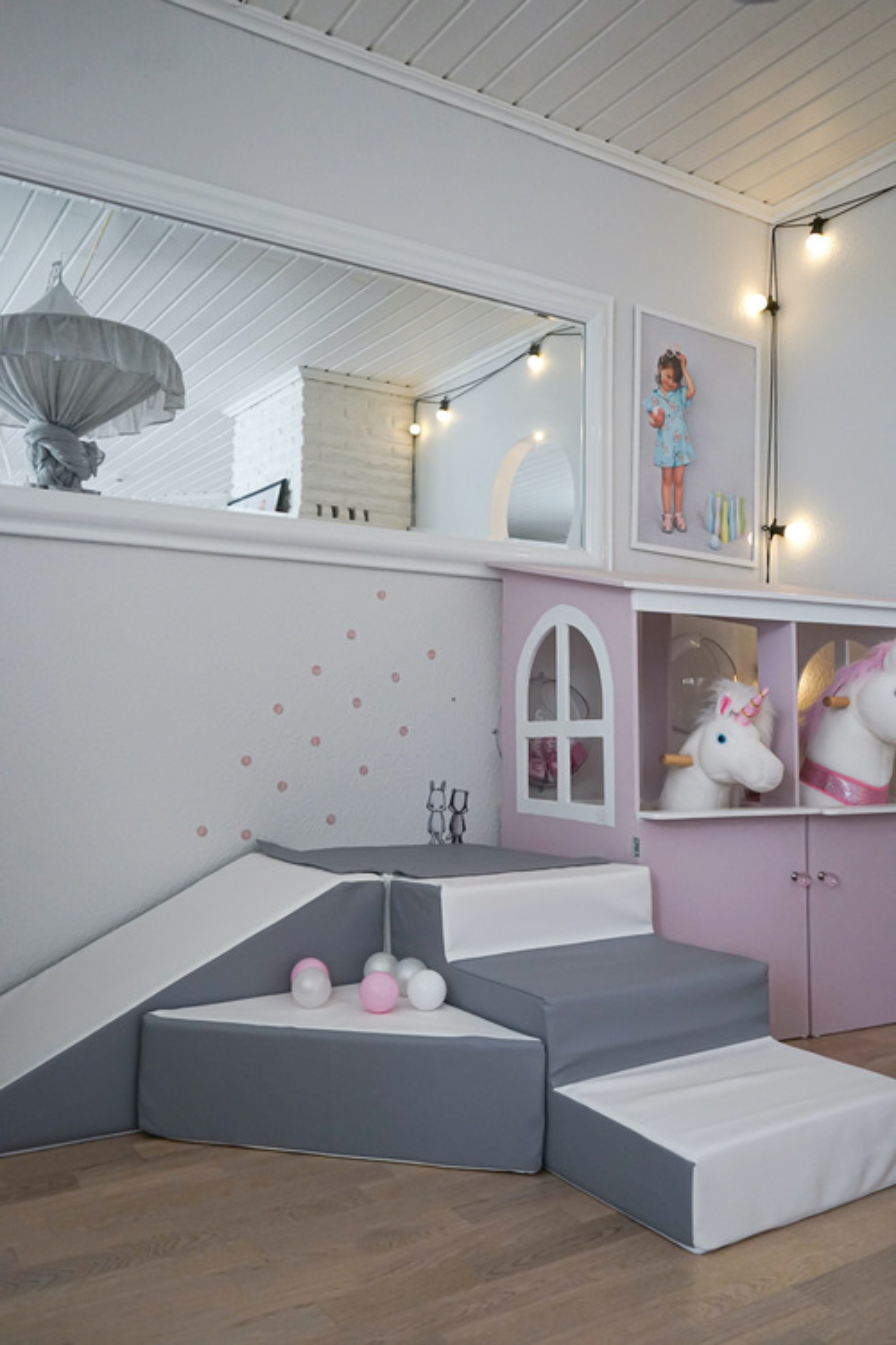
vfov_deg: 65.5
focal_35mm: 28
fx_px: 1045
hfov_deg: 46.4
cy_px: 672
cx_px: 448
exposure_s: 1/160
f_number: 4
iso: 1600
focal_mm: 28
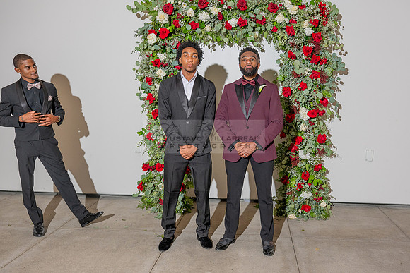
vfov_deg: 38.5
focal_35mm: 34
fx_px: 391
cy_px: 135
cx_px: 235
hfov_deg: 55.1
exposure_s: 1/200
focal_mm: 30
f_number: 5.6
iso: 800
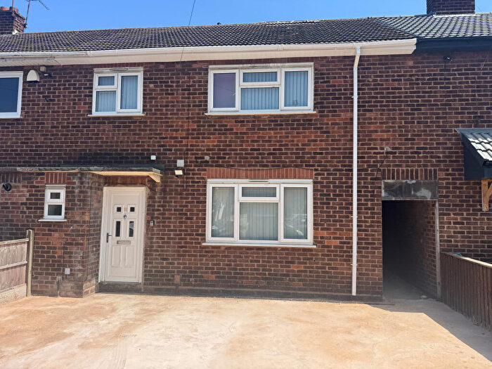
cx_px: 246
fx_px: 341
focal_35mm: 24
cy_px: 184
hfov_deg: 71.6
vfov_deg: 56.8
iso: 80
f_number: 1.78
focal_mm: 6.76
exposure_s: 1/2710
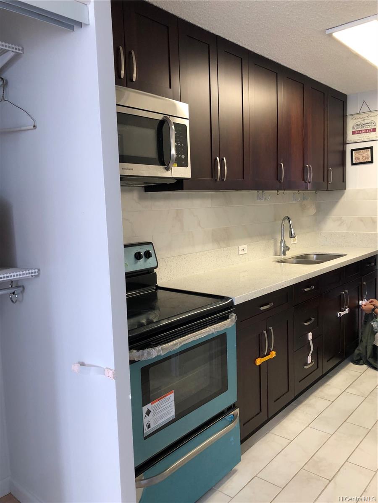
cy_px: 252
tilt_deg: -5.1
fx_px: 408
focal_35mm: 28
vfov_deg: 63.4
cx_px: 189
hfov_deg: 49.7
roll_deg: +1.7
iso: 40
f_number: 1.8
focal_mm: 3.99
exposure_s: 1/24
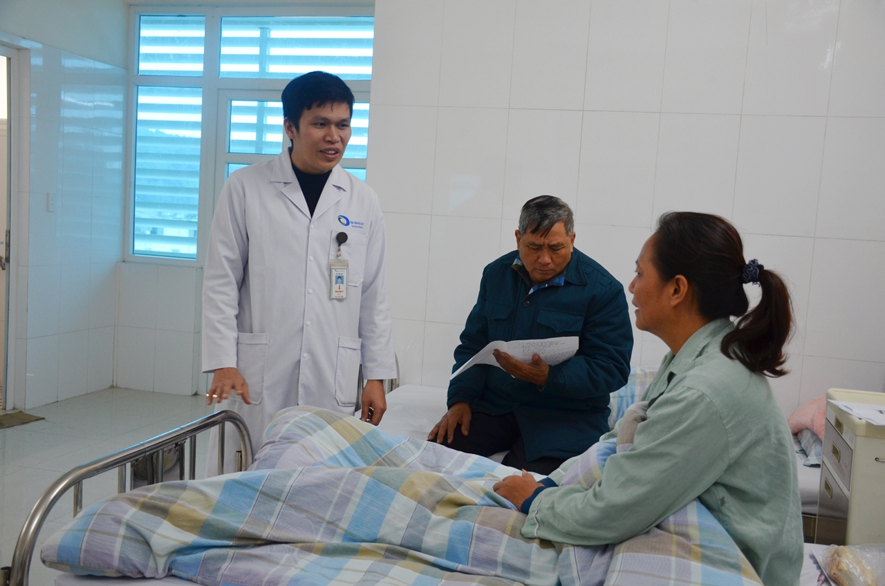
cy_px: 293
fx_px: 883
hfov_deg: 53.2
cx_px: 442
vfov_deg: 36.7
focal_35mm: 36
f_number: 4
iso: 560
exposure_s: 1/60
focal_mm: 24
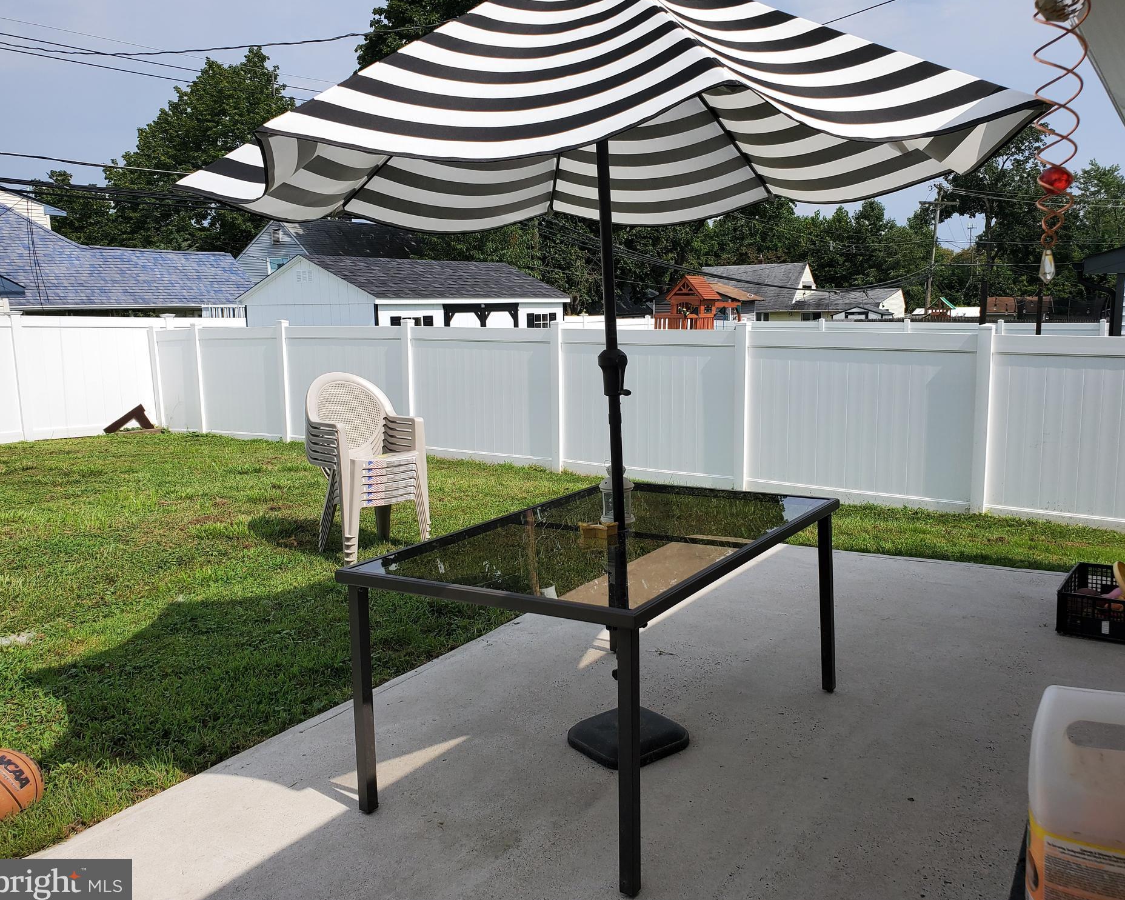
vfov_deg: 51.5
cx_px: 601
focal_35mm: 28
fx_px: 932
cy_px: 443
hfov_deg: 62.1
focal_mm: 4.3
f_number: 2.4
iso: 50
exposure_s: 1/2856
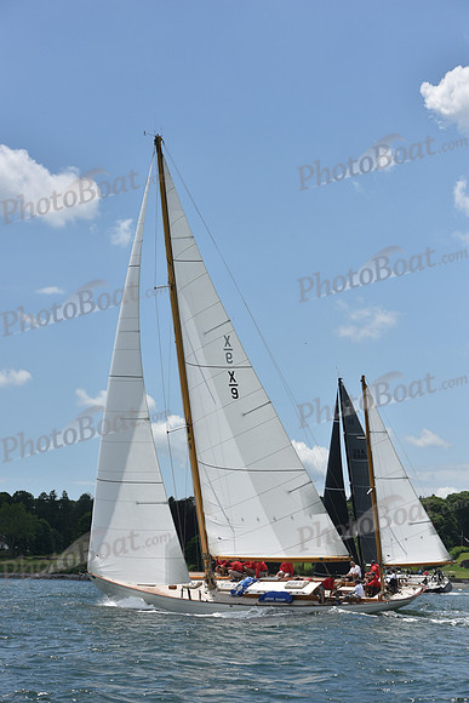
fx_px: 1367
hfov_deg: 19.5
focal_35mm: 70
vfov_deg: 28.8
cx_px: 234
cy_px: 352
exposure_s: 1/1600
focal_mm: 70
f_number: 8
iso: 250
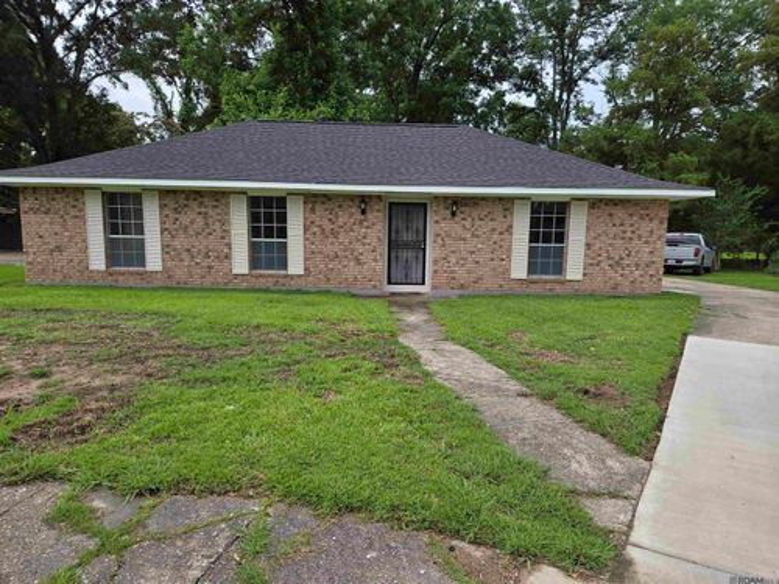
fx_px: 518
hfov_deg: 73.9
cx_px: 390
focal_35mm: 23
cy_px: 292
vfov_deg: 58.9
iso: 80
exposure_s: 1/2693
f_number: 1.8
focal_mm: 5.4
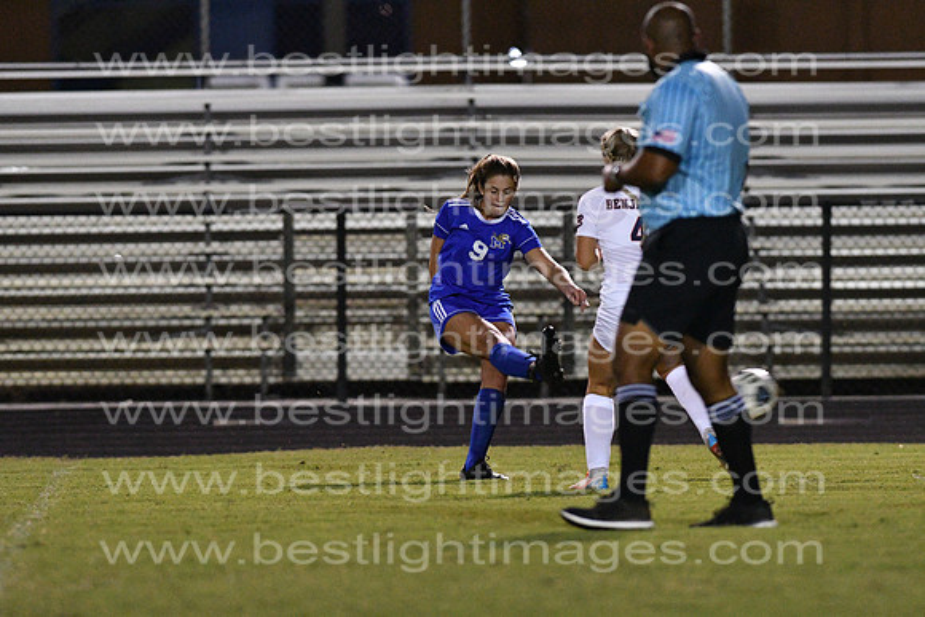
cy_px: 308
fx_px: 11565
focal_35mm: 450
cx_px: 462
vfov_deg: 3.1
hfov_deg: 4.6
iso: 10000
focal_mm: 300
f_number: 3.5
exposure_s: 1/640
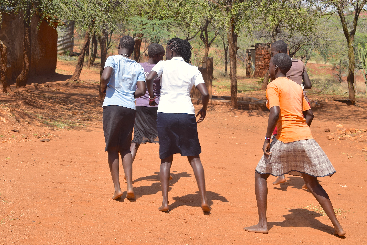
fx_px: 795
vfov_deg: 17.5
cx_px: 184
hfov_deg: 26.0
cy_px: 122
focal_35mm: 78
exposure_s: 1/400
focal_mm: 52
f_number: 10
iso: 200
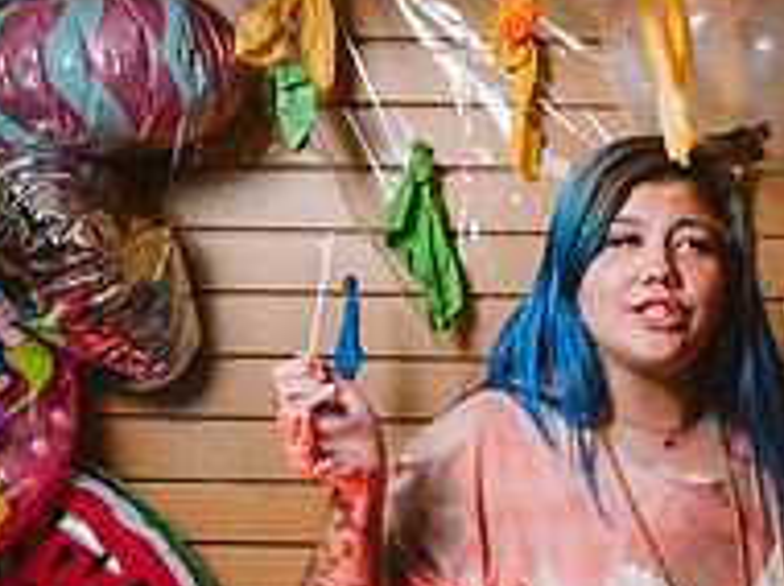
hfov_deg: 18.6
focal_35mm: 103
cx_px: 769
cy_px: 672
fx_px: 2330
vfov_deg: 14.0
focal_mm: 37.6
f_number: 5
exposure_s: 1/125
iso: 100
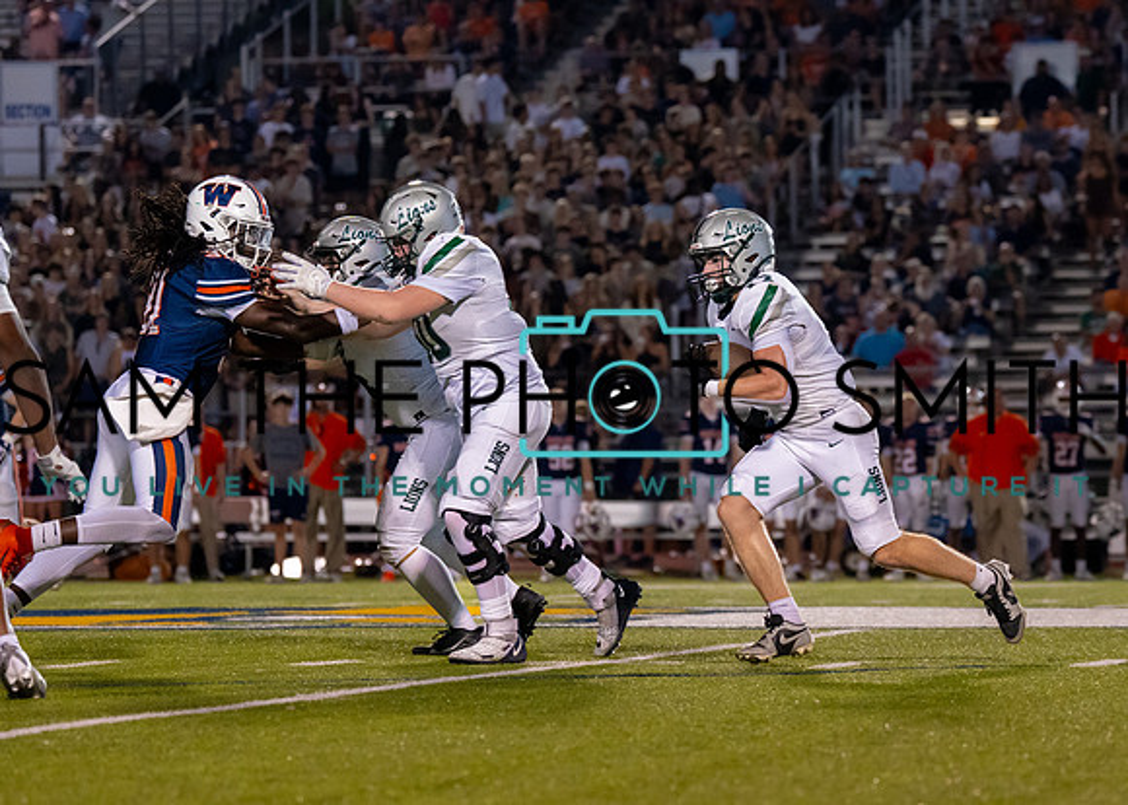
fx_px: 5896
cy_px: 494
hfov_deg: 10.9
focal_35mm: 184
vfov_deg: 7.8
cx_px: 791
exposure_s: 1/1000
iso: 2000
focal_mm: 106
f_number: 2.8
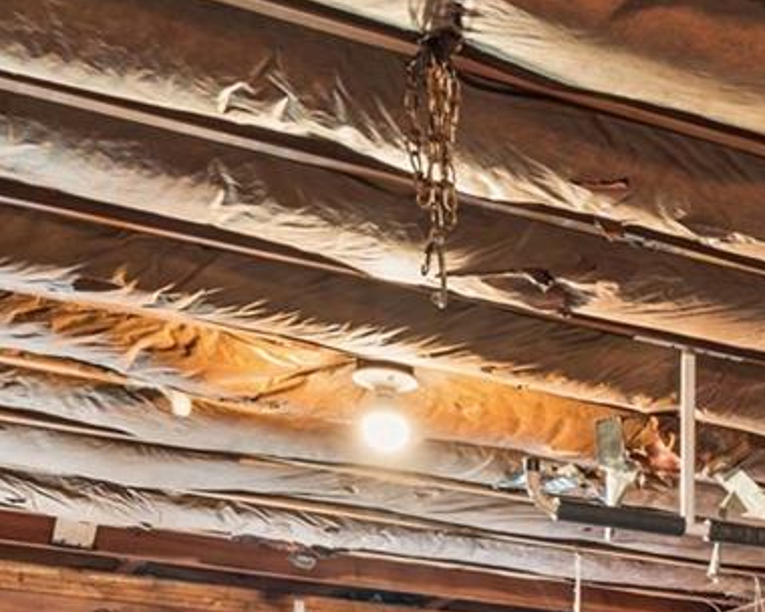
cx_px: 1158
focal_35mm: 81
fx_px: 1834
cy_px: 967
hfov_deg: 20.2
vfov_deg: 16.8
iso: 100
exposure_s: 4
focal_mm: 16
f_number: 8
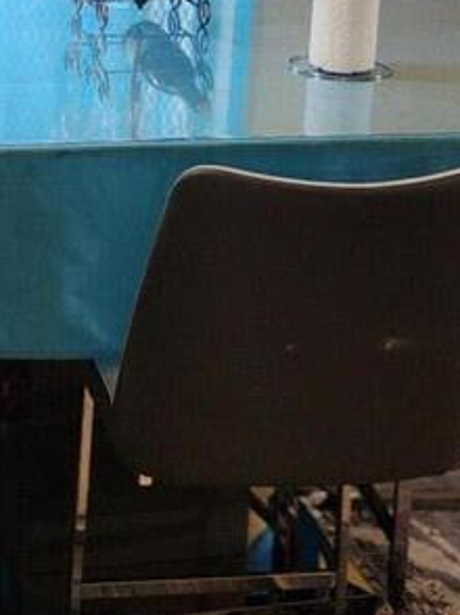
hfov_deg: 15.5
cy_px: 25
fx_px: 1668
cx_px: 36
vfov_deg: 20.3
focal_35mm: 94
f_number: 1.8
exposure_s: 1/60
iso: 250
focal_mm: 6.4
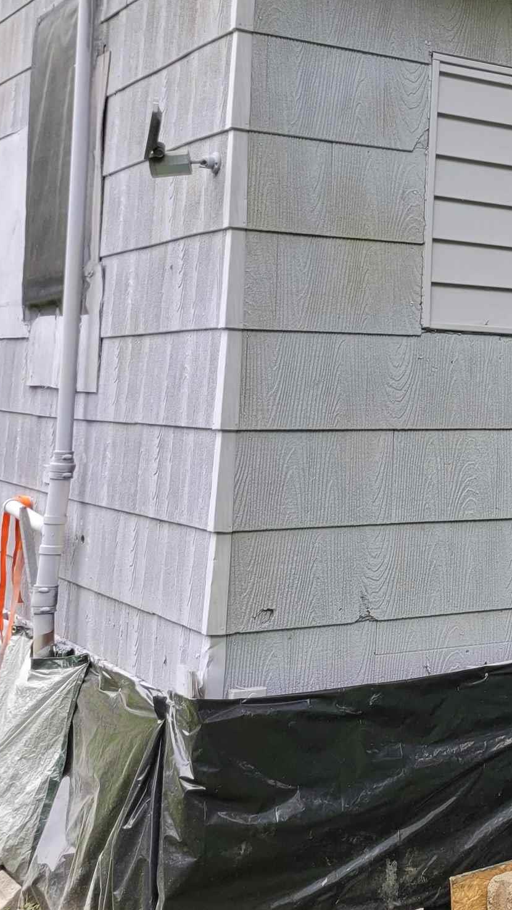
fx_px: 1424
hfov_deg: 17.2
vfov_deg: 35.2
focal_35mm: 59
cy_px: 314
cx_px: 879
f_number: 1.8
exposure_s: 1/192
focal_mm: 5.4
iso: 40
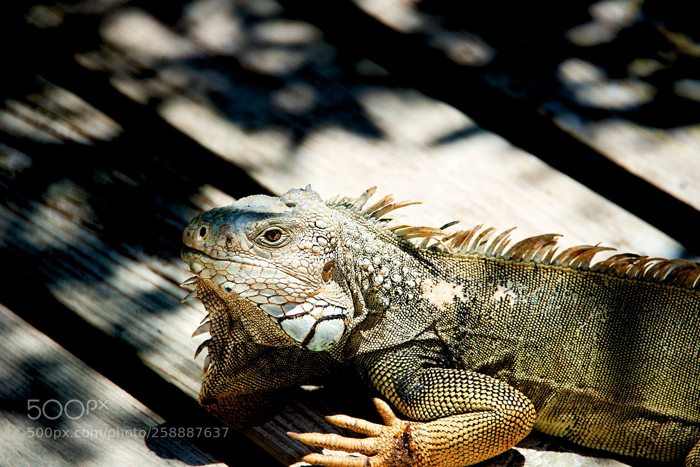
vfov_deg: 4.6
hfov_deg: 6.9
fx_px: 5833
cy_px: 234
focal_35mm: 300
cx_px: 350
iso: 100
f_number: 5.6
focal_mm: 300
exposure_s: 1/800
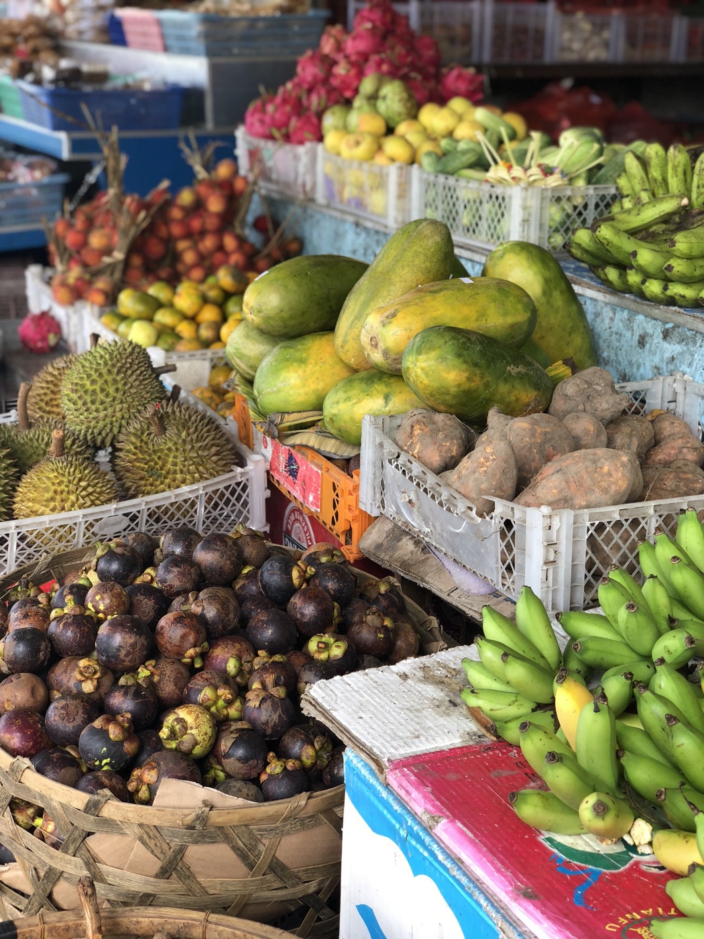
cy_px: 470
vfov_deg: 36.8
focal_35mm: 52
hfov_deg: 28.0
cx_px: 352
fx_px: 1410
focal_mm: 6
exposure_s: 1/50
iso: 16
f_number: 2.4
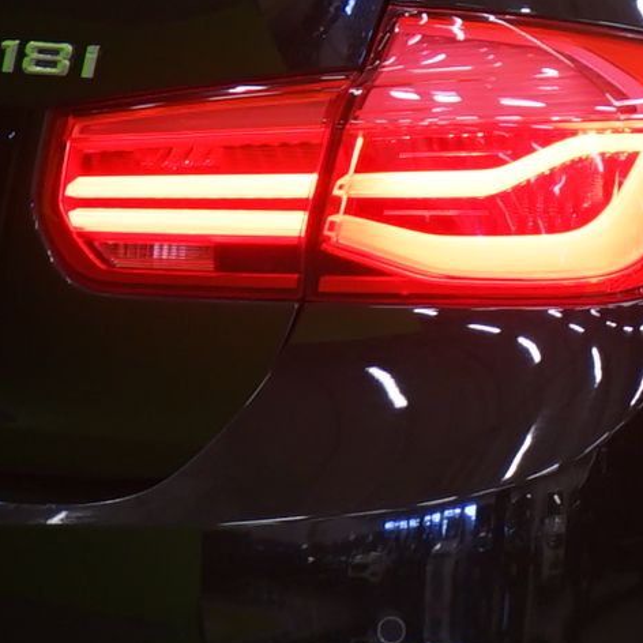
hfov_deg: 4.9
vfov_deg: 4.9
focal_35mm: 354
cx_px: 1234
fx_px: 7439
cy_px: 19
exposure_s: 1/8
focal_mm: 50
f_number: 5
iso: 400
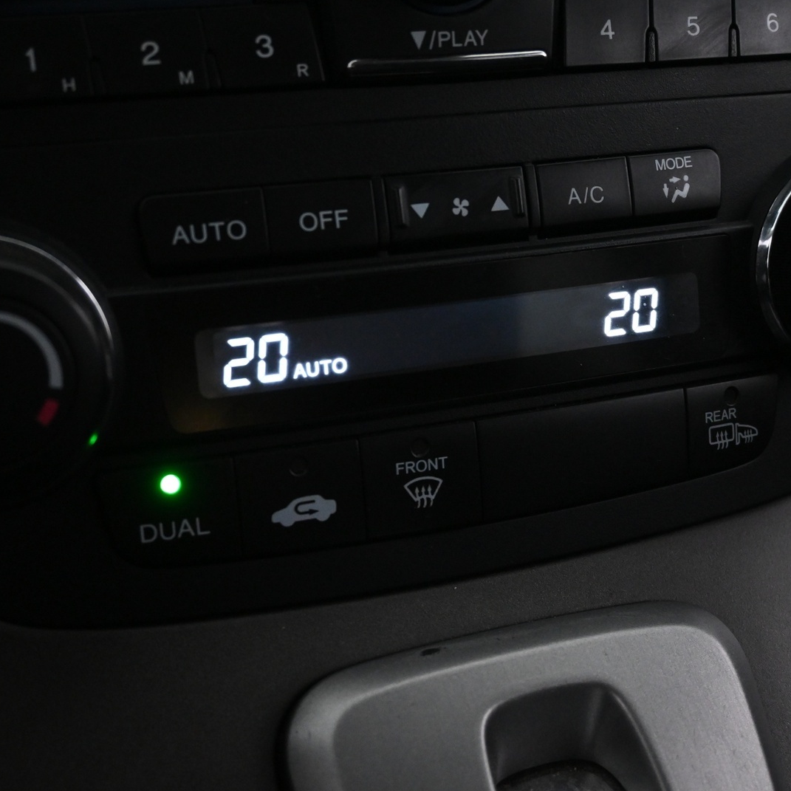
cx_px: 434
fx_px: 1396
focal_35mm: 54
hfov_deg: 31.6
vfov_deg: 31.6
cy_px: 397
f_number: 4.5
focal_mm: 28
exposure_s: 1/50
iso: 3600
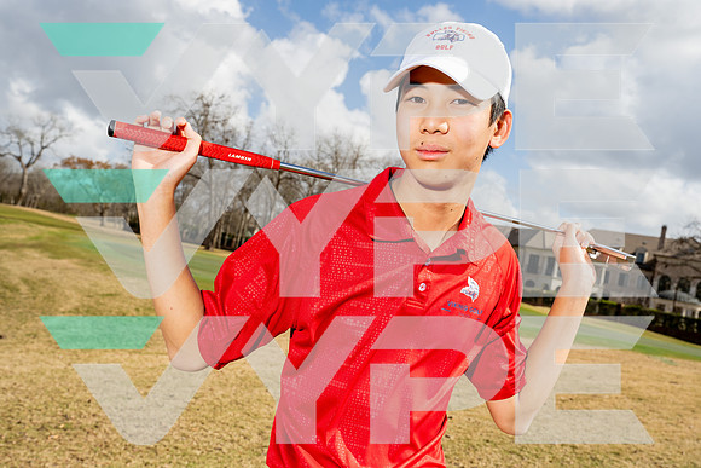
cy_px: 234
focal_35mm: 37
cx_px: 350
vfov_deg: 36.0
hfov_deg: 51.9
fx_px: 721
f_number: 8
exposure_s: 1/250
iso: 100
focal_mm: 37
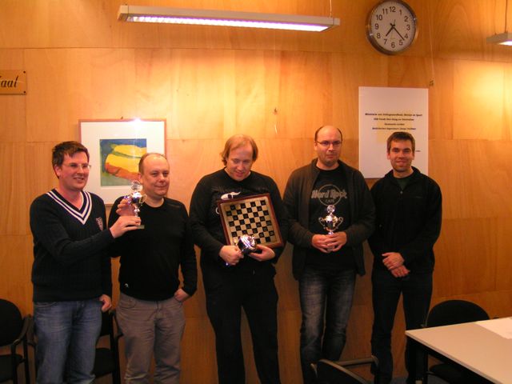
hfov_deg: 47.9
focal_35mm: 39
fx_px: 577
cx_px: 256
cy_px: 192
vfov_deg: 36.8
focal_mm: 6
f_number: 2.8
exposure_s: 1/50
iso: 200
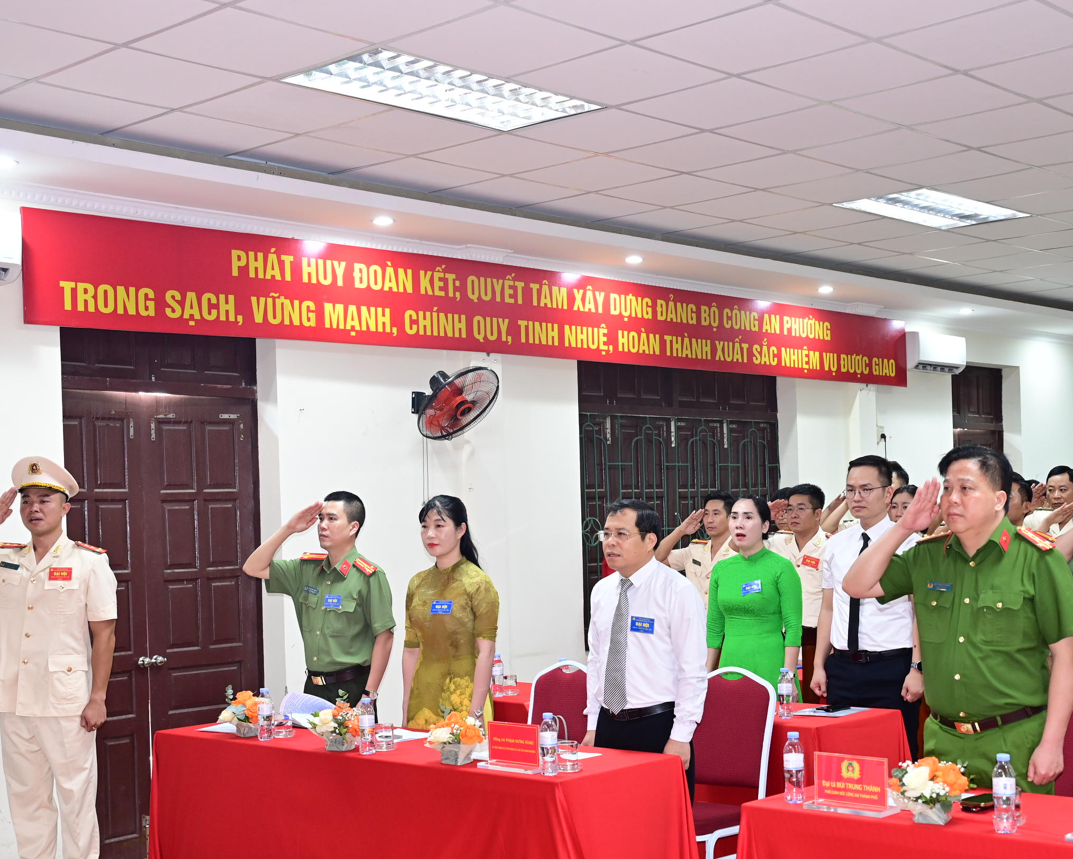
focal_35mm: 49
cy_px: 532
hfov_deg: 37.9
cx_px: 622
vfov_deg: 30.7
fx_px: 1556
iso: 2000
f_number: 4
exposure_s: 1/100
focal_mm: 35
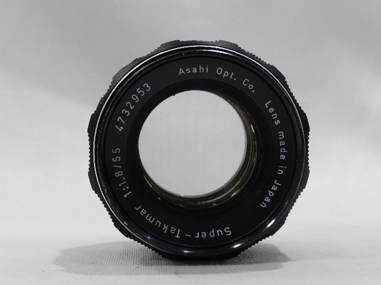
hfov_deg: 28.6
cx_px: 190
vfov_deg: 21.6
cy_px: 142
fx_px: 748
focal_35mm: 68
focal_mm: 12.1
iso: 800
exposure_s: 1/60
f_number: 4.7
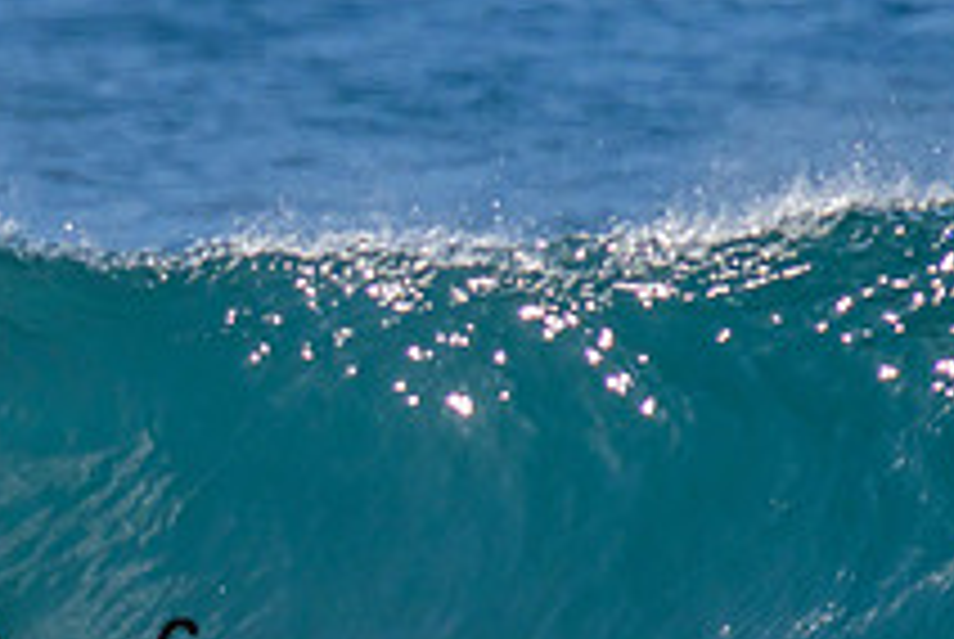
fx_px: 79371
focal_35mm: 2991
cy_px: 430
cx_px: -147
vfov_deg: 0.5
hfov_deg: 0.7
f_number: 11
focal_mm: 800
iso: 720
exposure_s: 1/2000
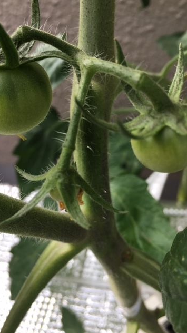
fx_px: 282
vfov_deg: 61.0
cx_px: 103
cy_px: 168
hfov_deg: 36.6
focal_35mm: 32
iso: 25
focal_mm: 4.15
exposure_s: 1/176
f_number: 2.2
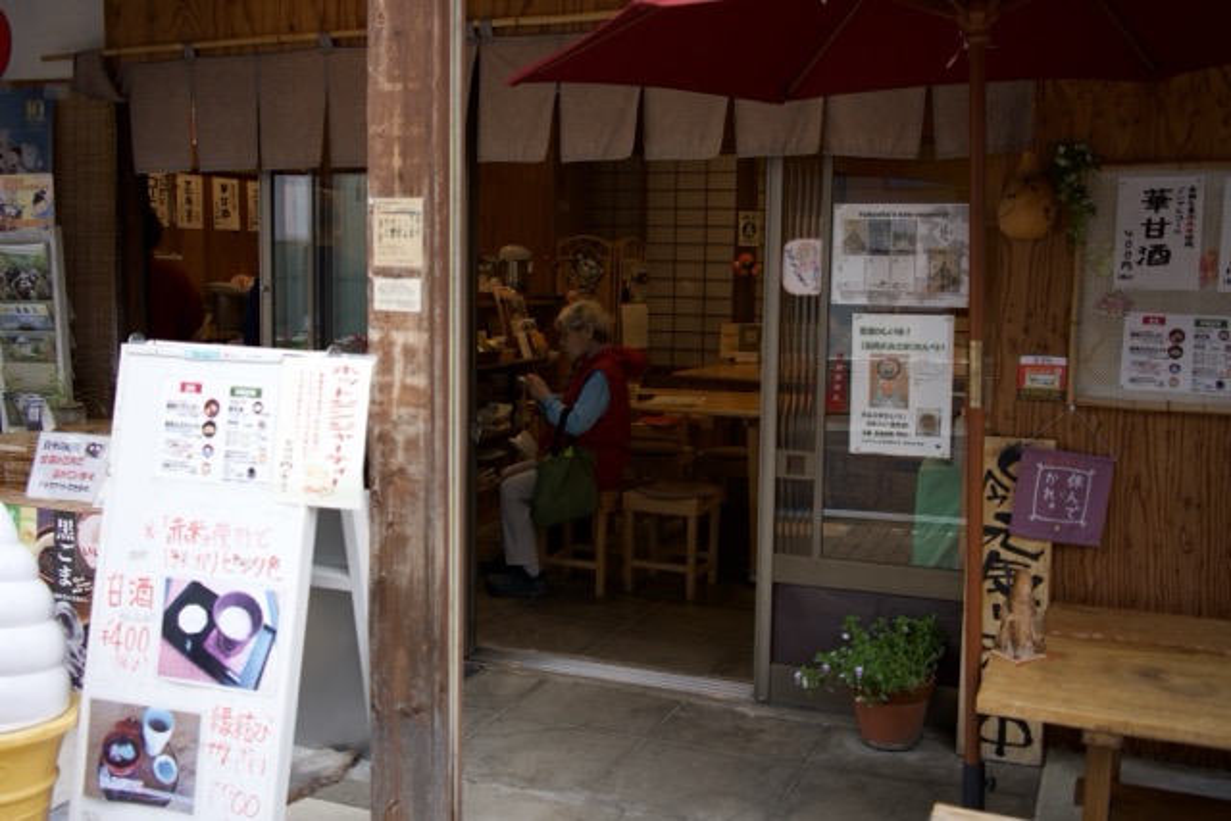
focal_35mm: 36
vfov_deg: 36.9
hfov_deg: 53.1
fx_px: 1231
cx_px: 616
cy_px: 410
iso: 200
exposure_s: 1/250
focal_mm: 24
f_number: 2
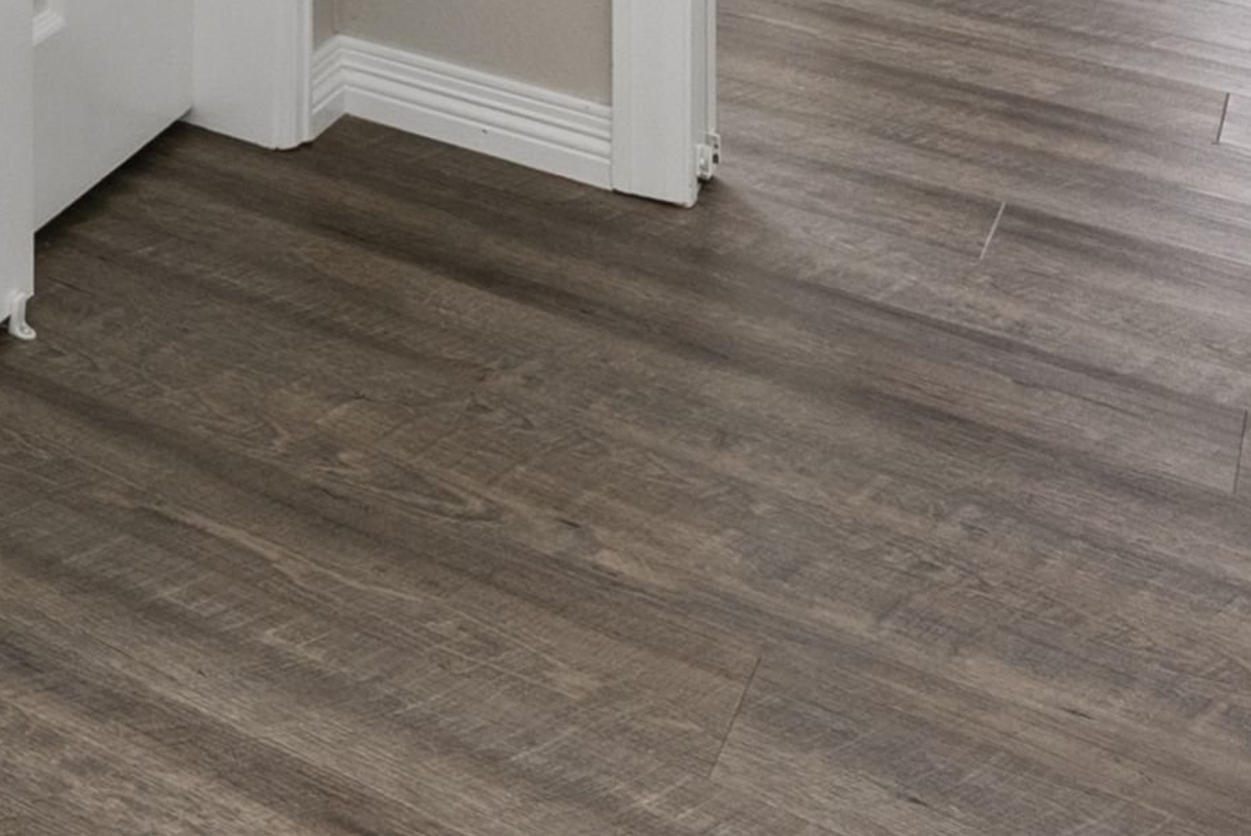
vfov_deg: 15.3
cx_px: -1288
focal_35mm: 69
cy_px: -907
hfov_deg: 18.4
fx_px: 2399
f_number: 8
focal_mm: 15
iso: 640
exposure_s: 1/160
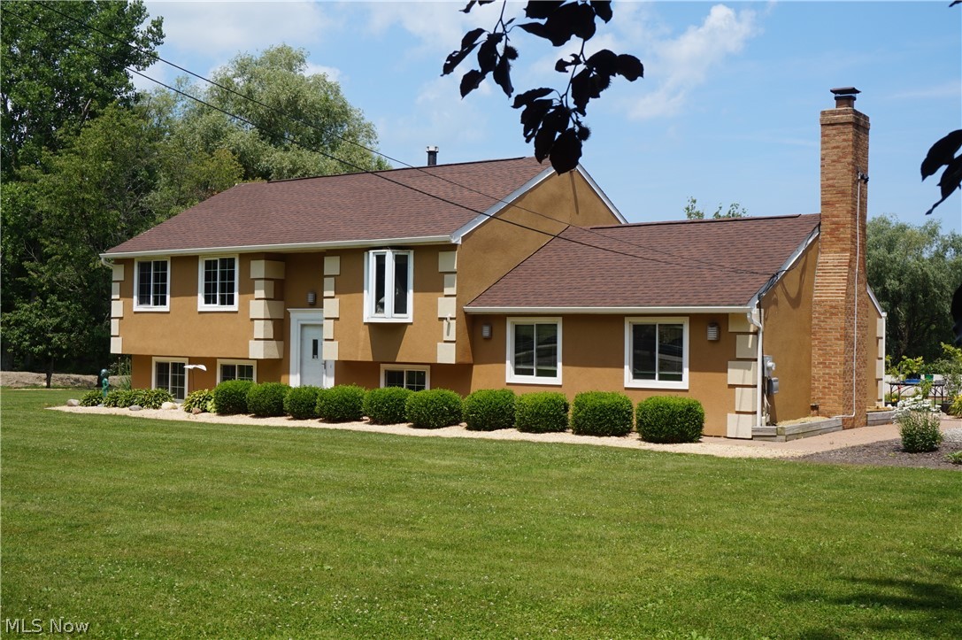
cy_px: 320
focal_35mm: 44
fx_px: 1162
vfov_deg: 30.8
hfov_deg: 45.0
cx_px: 481
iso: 100
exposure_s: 1/100
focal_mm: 29
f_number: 14
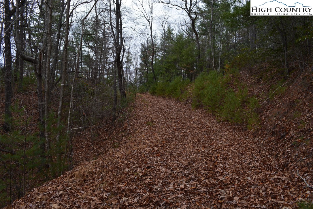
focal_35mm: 27
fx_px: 235
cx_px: 156
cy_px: 104
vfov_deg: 47.9
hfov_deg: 67.4
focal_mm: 18
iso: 400
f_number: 9
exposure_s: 1/125
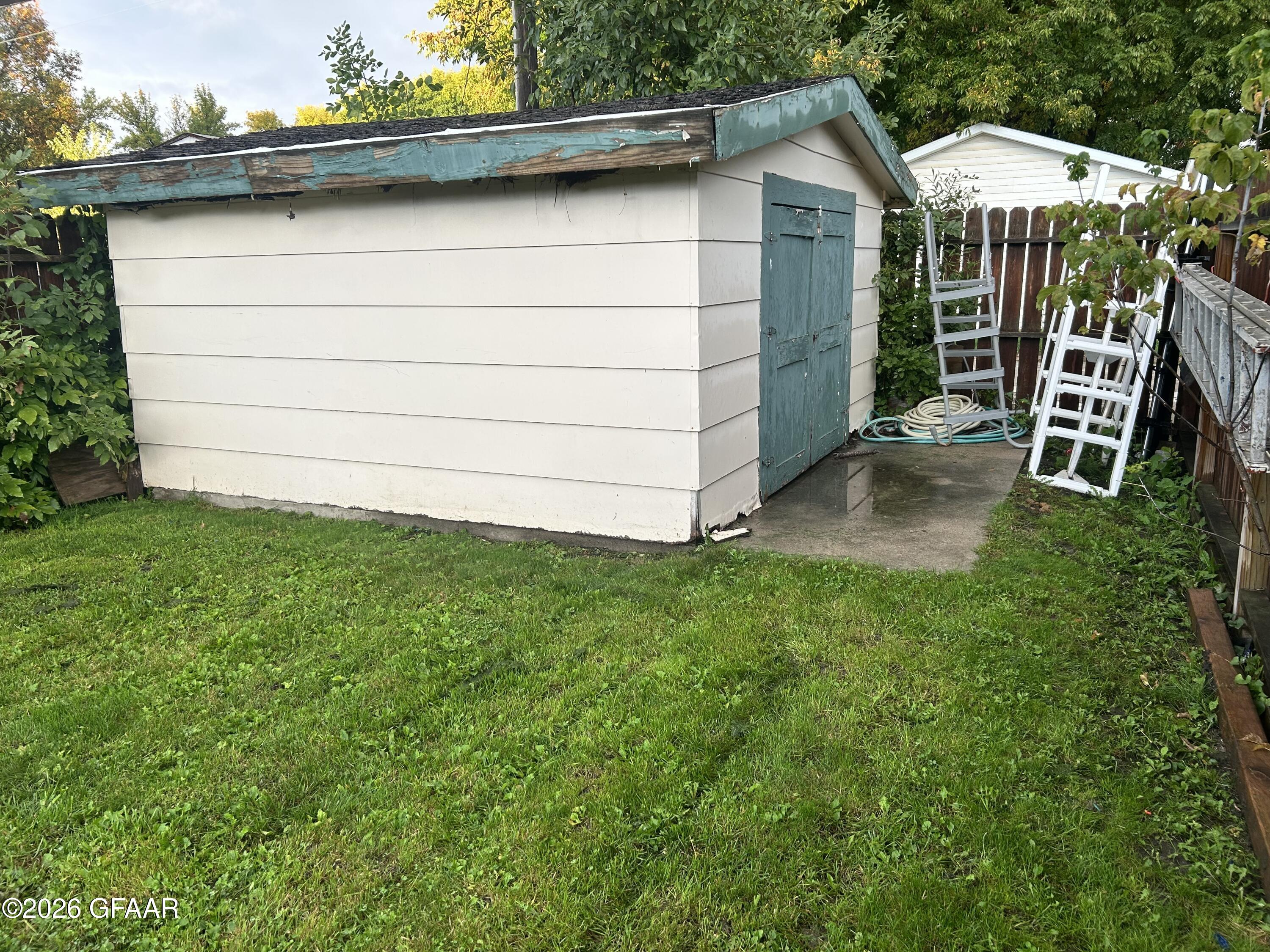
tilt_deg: -12.0
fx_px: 954
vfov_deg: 53.1
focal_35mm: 26
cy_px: 476
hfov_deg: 67.3
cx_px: 635
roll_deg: +1.8
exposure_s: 1/398
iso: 50
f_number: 1.5
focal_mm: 5.7
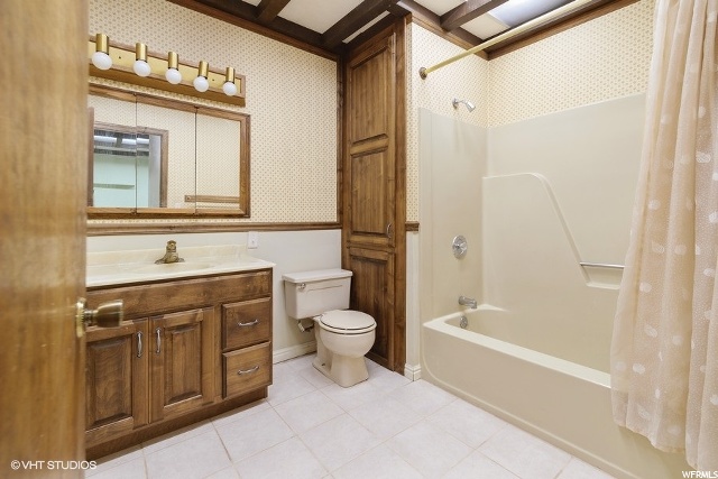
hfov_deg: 100.4
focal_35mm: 15
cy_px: 240
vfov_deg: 77.4
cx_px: 359
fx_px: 299
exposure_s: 1/2.5
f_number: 8
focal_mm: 10
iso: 200
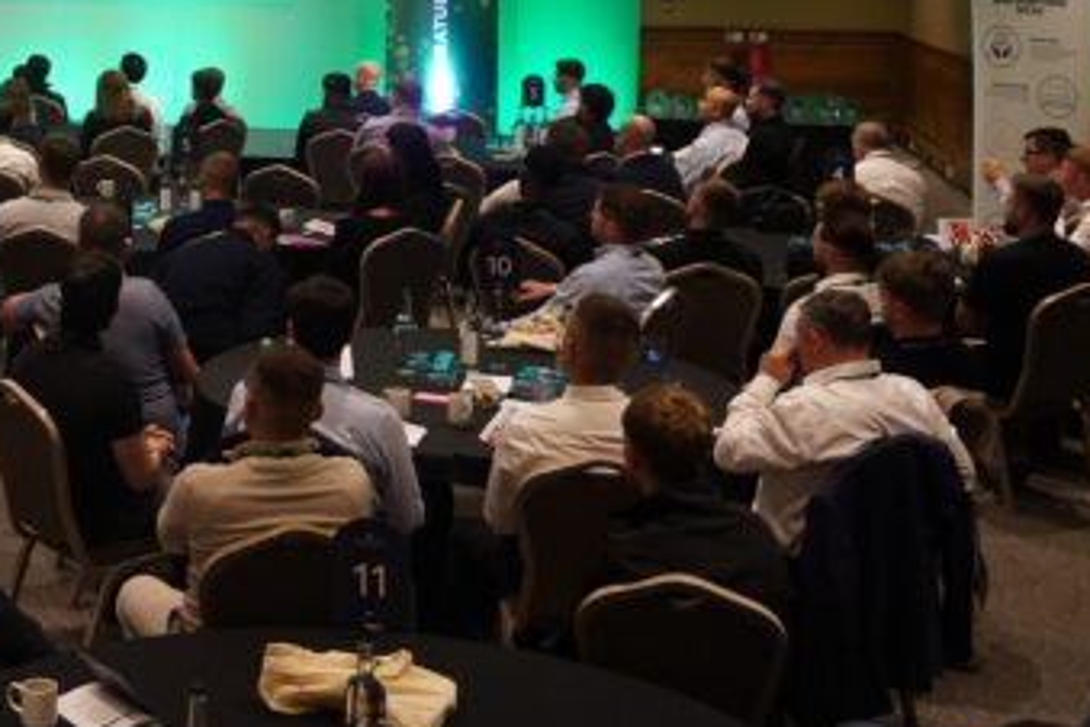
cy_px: -6
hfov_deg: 28.1
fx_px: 2059
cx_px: 42
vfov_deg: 19.4
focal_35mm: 68
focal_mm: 20
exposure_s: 1/30
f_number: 4
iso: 500
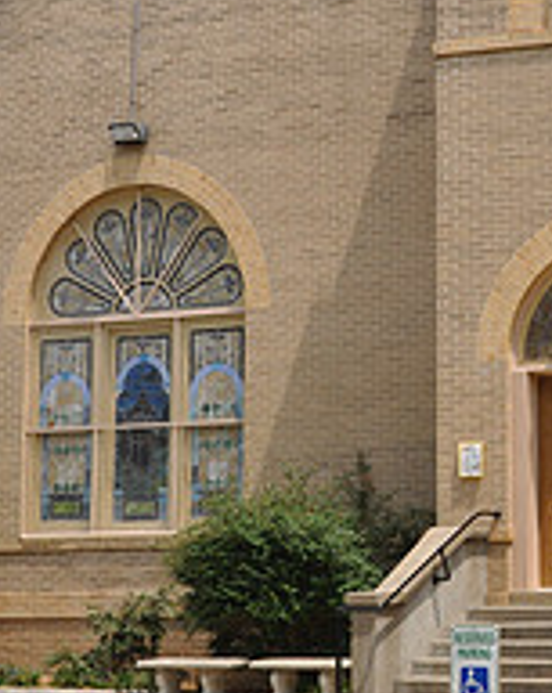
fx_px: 2178
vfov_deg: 18.0
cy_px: 175
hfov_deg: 14.2
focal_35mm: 106
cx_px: 581
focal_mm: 25
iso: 200
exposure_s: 1/200
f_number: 7.1
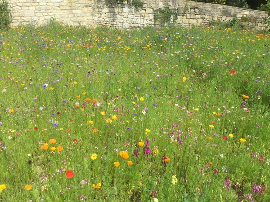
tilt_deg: -24.2
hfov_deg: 58.4
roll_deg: +0.3
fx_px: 242
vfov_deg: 45.4
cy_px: 101
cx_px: 135
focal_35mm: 31
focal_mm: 3.3
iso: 25
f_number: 2.4
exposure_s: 1/1116
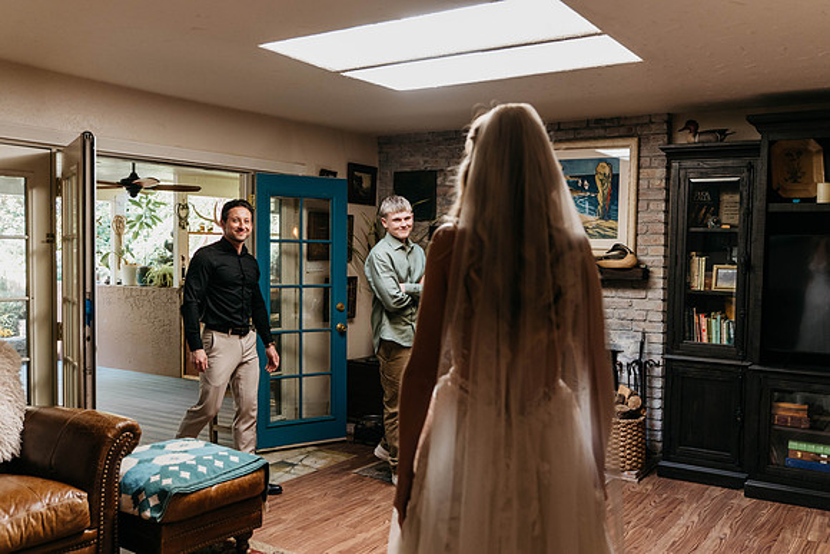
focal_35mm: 34
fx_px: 784
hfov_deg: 55.8
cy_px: 277
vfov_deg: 38.9
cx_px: 415
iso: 1000
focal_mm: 34
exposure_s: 1/400
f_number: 2.8
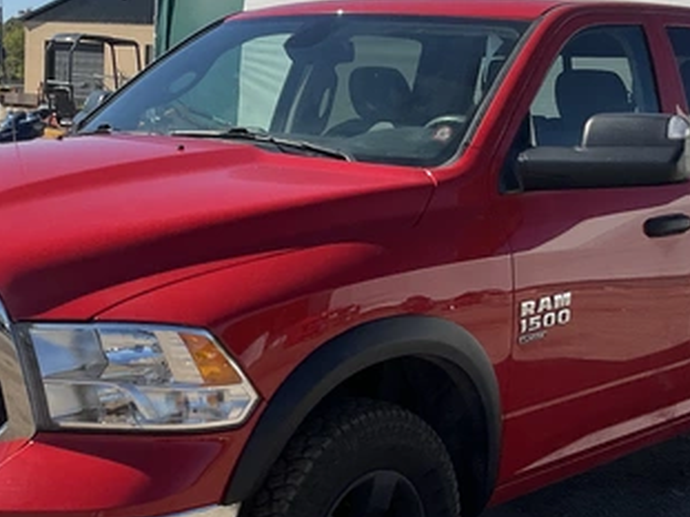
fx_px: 1395
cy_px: 285
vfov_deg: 21.0
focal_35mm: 70
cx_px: 311
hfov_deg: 27.8
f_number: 1.8
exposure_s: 1/1848
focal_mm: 3
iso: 25
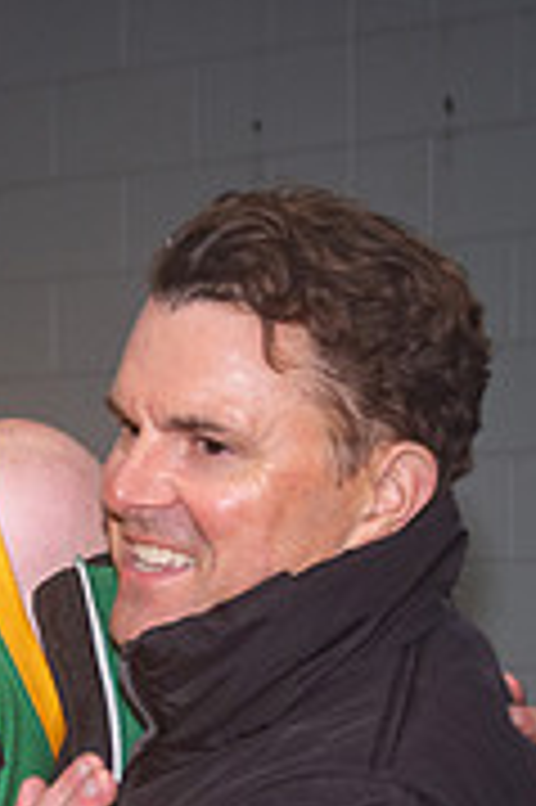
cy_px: 865
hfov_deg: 7.5
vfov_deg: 11.2
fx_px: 4050
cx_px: -114
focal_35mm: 181
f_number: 3.2
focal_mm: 32
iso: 400
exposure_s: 1/250
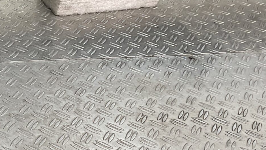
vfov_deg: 14.0
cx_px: -53
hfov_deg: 22.7
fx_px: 607
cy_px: 31
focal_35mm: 86
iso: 20
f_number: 1.8
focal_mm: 3
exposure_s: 1/100
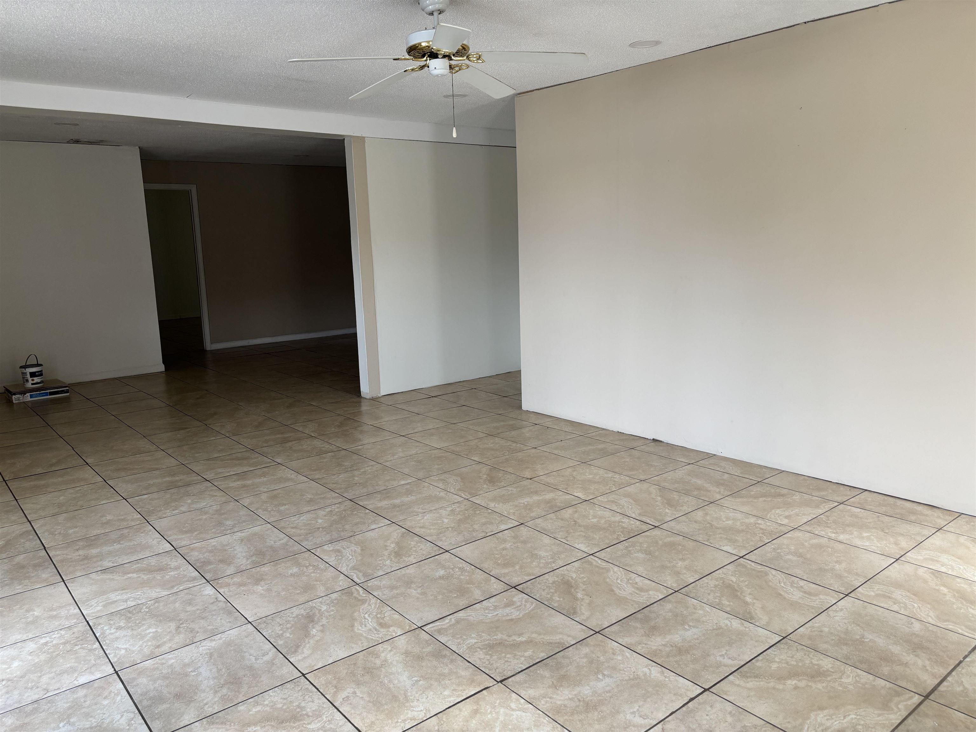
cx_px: 488
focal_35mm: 26
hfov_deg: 67.3
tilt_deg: -9.9
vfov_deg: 53.1
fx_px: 733
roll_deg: +2.1
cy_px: 366
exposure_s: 1/121
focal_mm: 5.96
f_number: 1.6
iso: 64
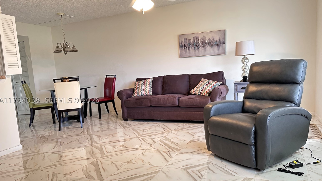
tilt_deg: -7.1
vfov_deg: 42.9
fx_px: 231
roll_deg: +2.8
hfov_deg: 69.8
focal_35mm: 27
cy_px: 100
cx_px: 163
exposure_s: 1/60
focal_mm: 6.86
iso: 320
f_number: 1.78
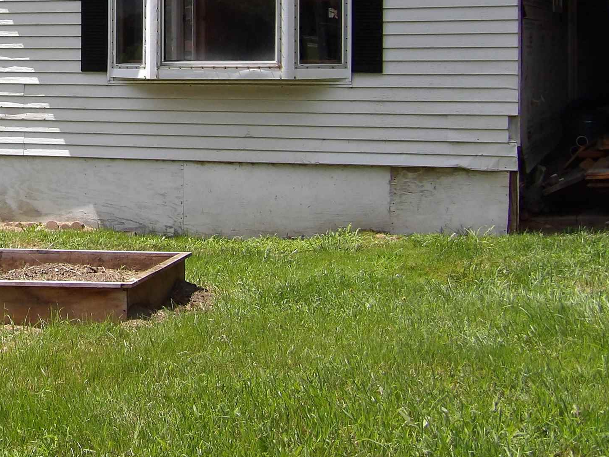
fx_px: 1461
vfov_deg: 17.5
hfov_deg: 22.6
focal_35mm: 83
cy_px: 39
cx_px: -8
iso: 100
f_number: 3.7
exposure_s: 1/670
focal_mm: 7
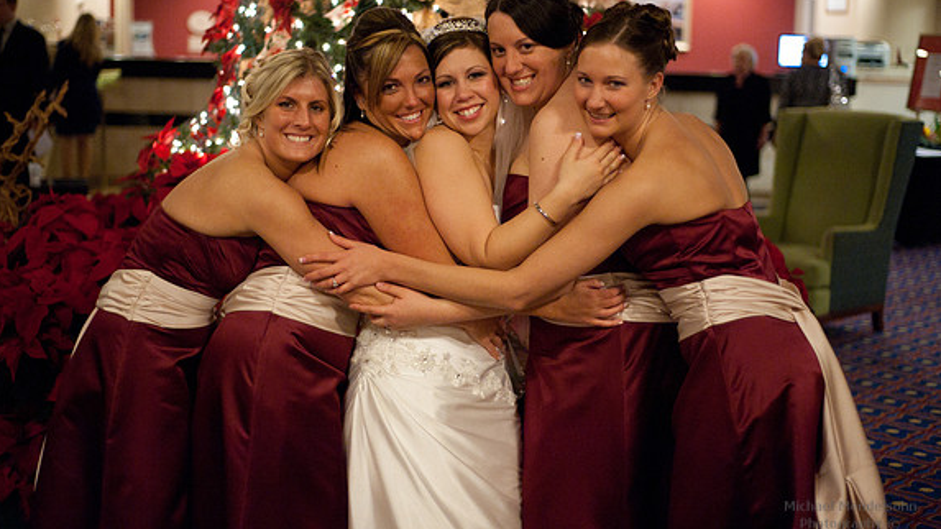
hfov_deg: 39.2
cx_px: 466
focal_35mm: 53
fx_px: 1322
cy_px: 217
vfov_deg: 22.6
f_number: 1.8
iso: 5000
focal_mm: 50
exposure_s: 1/200
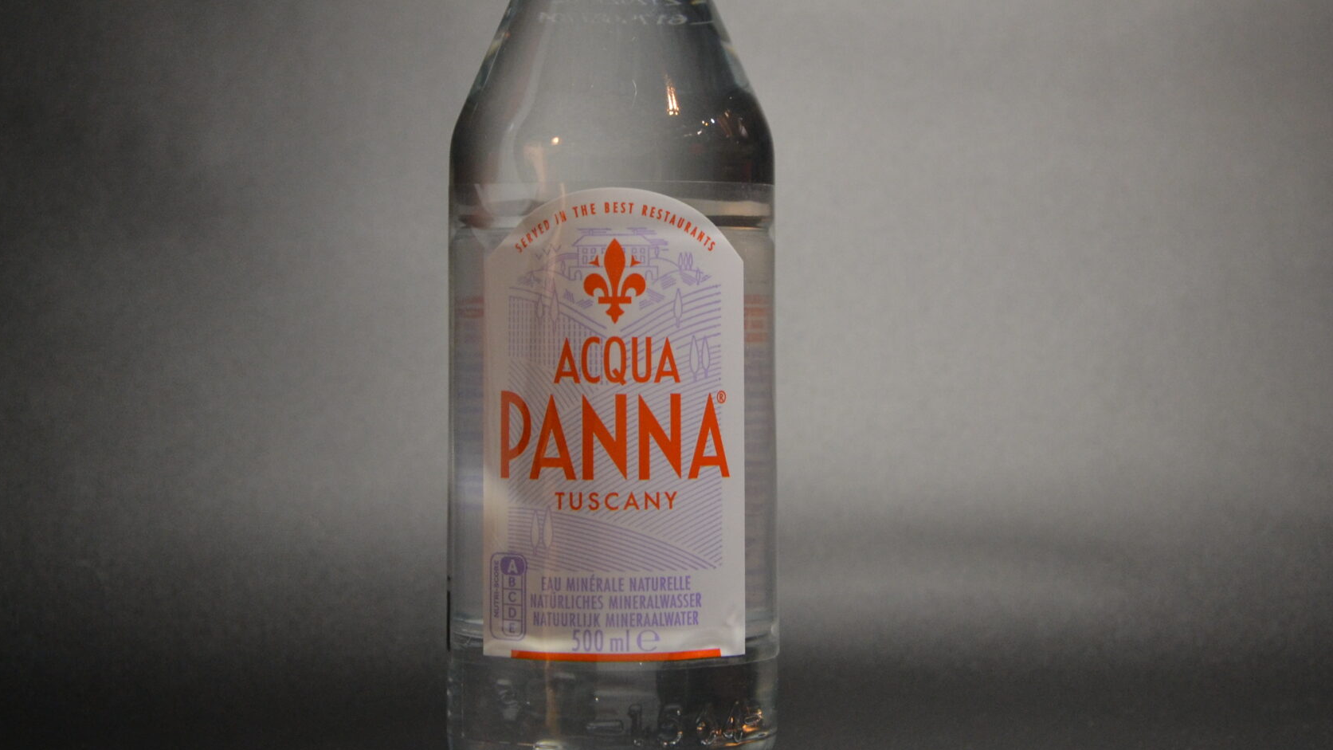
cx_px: 696
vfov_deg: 12.0
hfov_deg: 21.1
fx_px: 3570
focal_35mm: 101
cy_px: 259
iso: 900
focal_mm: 42
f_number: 4.8
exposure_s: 1/15
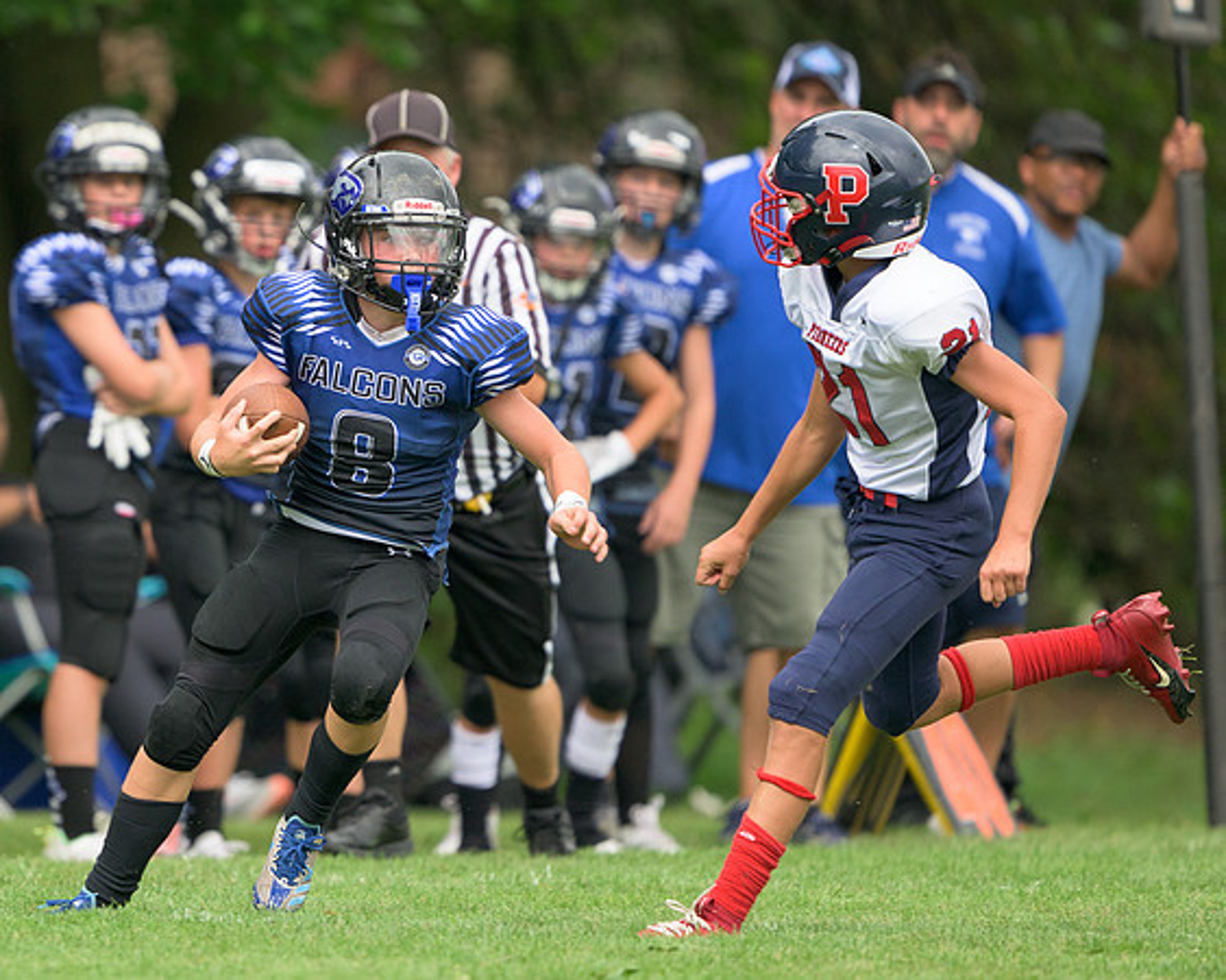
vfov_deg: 1.7
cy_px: 404
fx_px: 32218
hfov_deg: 2.2
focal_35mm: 888
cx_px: 190
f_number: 4
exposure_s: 1/1600
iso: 400
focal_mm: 560
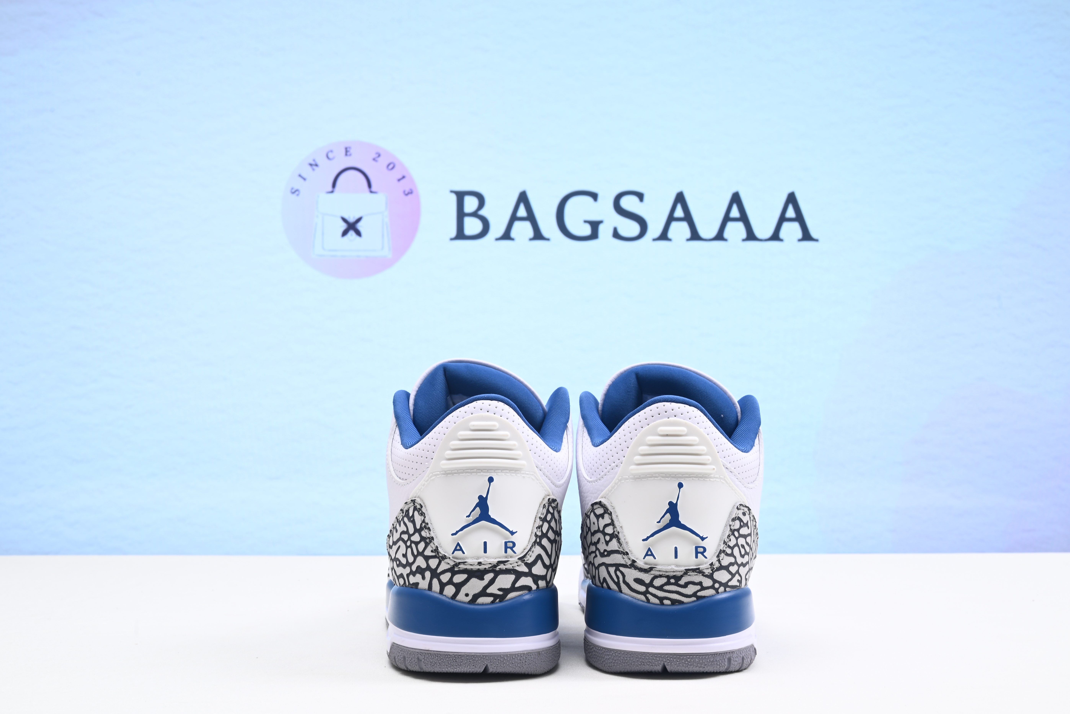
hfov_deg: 45.4
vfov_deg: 31.2
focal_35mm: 43
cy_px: 377
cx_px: 523
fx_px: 1279
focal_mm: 40
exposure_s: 1/2
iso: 100
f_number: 16
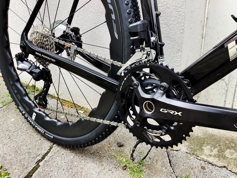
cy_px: 89
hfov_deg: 58.4
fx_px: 212
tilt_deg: -23.7
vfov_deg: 45.4
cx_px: 118
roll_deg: +1.6
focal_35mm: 31
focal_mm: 3.3
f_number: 2.4
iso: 25
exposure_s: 1/121
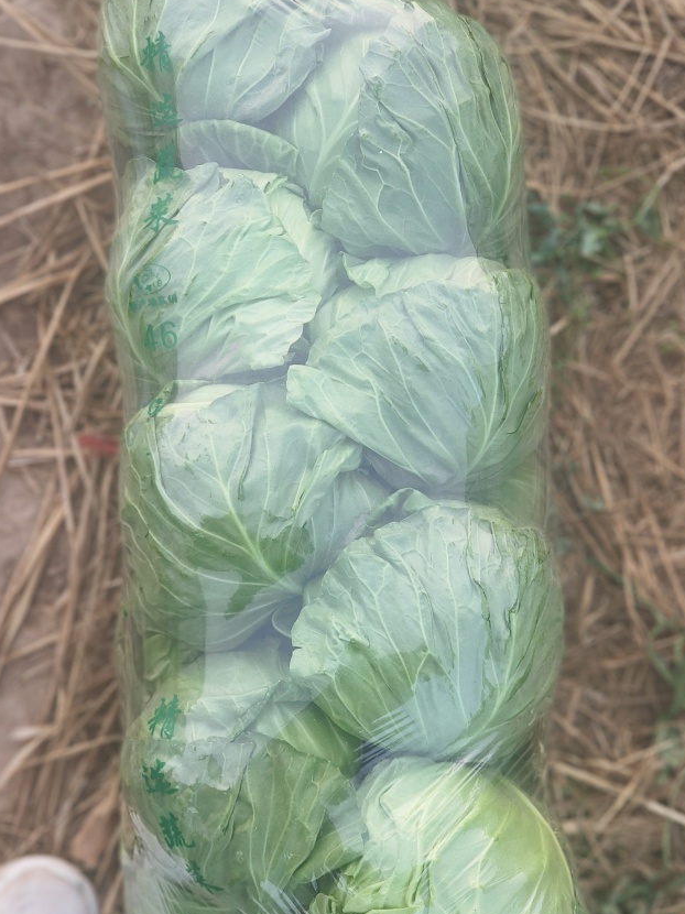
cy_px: 504
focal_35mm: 63
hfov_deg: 23.3
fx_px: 1663
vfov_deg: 30.7
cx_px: 349
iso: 103
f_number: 2
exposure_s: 1/120
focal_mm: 6.7
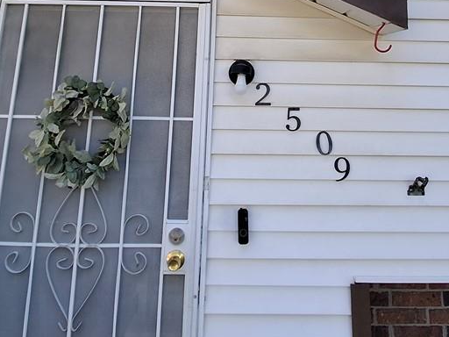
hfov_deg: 56.8
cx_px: 238
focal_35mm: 32
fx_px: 415
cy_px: 31
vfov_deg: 40.6
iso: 40
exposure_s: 1/169
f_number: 2.2
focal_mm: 1.64
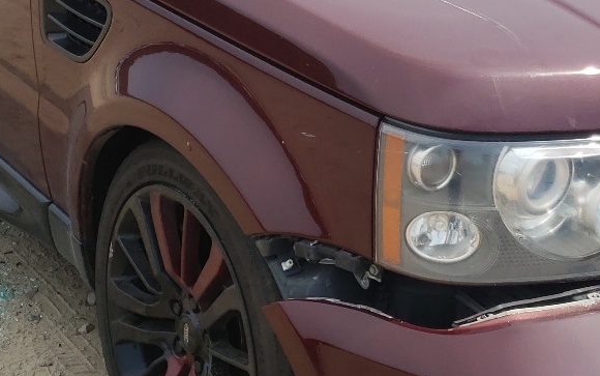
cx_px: 382
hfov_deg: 27.0
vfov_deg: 16.9
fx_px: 1243
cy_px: 40
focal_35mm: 76
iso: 50
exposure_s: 1/2000
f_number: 1.5
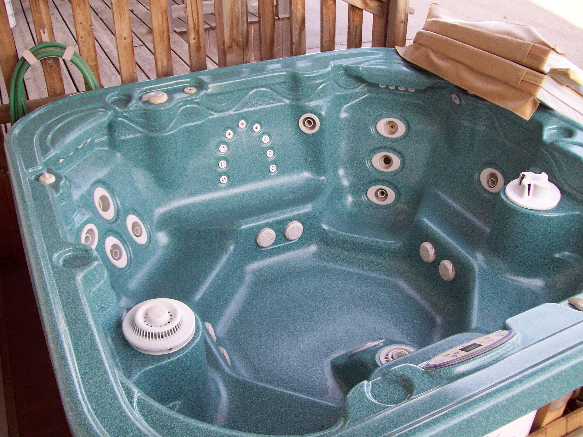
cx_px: 292
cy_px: 218
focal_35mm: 36
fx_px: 606
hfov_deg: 51.4
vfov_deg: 39.7
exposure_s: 1/65.2
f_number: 2.7
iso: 80
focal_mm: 6
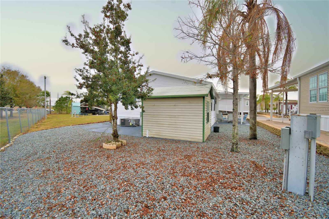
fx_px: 137
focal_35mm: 15
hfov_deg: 100.4
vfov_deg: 77.3
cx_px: 164
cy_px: 110
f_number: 4.5
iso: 100
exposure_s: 1/640
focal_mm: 10
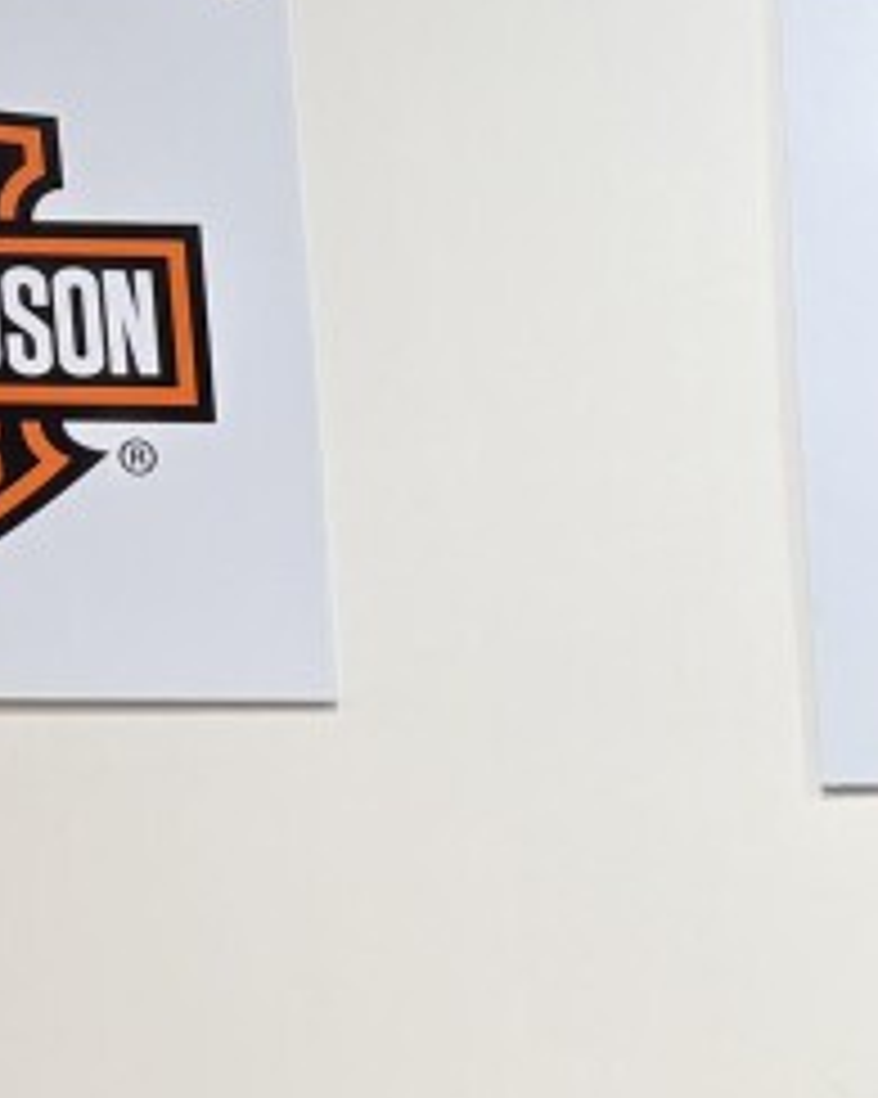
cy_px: 1098
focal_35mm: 111
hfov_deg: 12.1
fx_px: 3608
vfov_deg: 16.9
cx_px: 1844
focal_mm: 5.96
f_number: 1.6
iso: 32
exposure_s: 1/120
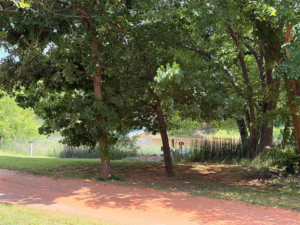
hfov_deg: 39.7
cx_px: 150
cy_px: 112
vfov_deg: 30.3
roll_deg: +1.1
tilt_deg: -2.6
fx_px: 416
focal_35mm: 48
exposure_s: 1/447
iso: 100
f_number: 1.78
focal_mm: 6.76
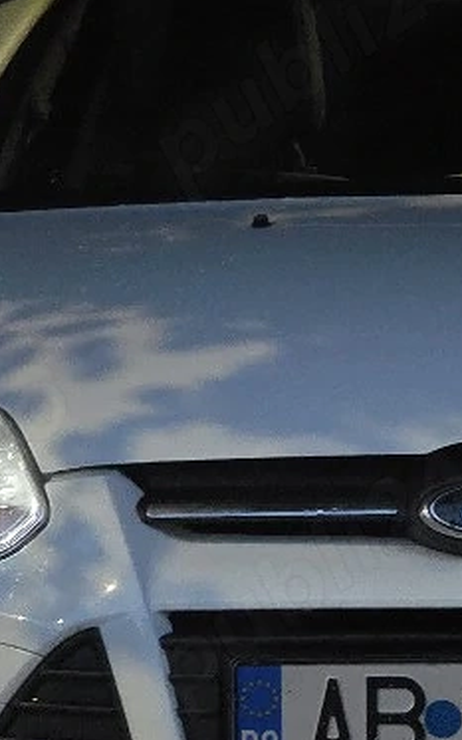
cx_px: 500
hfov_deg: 4.0
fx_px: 6590
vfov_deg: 6.4
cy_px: 554
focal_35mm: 327
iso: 2500
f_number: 3.4
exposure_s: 1/16.7
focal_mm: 18.6
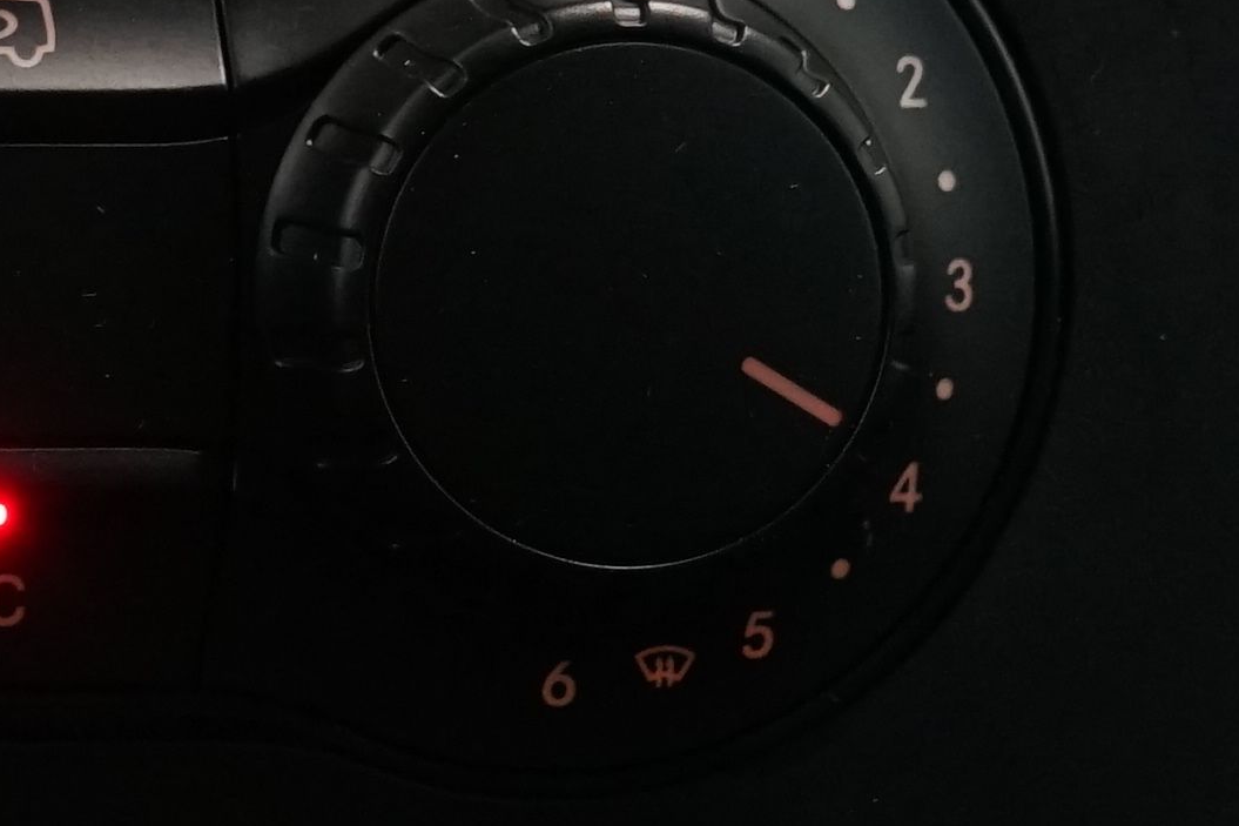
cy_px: 4
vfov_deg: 8.3
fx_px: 5677
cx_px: -411
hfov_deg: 12.1
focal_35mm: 165
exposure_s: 1/25
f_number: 5.6
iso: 2000
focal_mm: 29
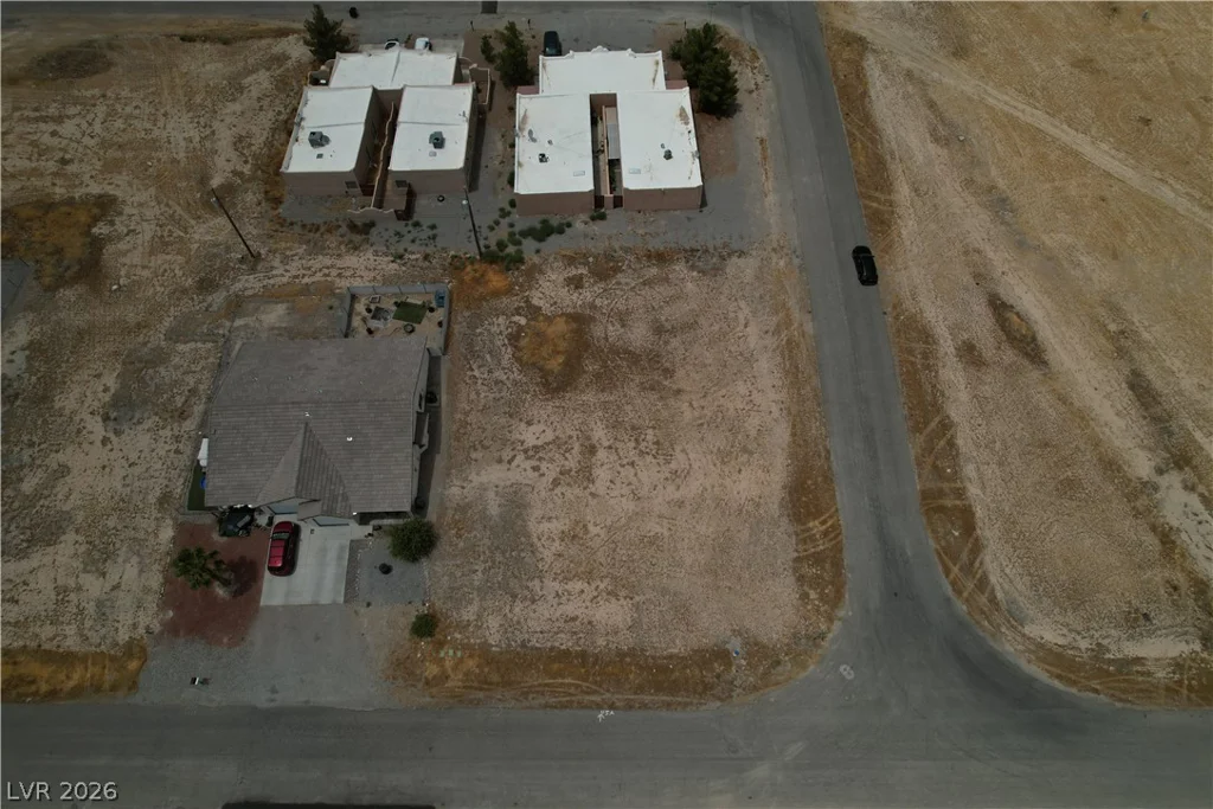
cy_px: 404
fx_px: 741
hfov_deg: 78.6
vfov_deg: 57.2
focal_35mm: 22
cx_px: 606
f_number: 2.8
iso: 100
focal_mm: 8.38
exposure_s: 1/500
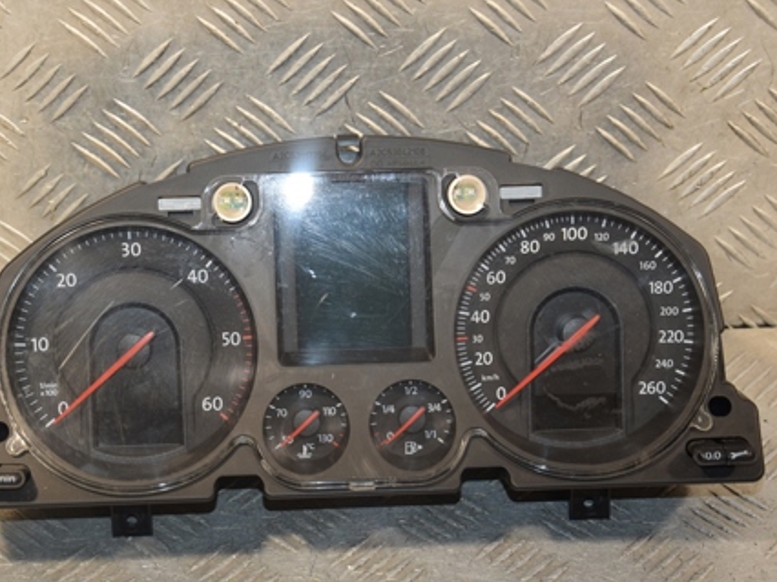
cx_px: 332
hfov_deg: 21.5
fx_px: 2041
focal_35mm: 91
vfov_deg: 16.2
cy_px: 347
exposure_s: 1/200
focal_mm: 42
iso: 800
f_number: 5
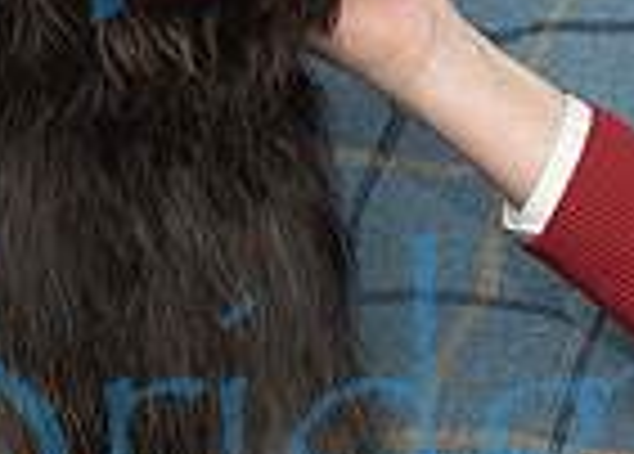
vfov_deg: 6.5
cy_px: 161
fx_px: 3983
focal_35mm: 221
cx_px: 759
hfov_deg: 9.0
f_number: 4.5
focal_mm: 38
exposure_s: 1/160
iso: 200
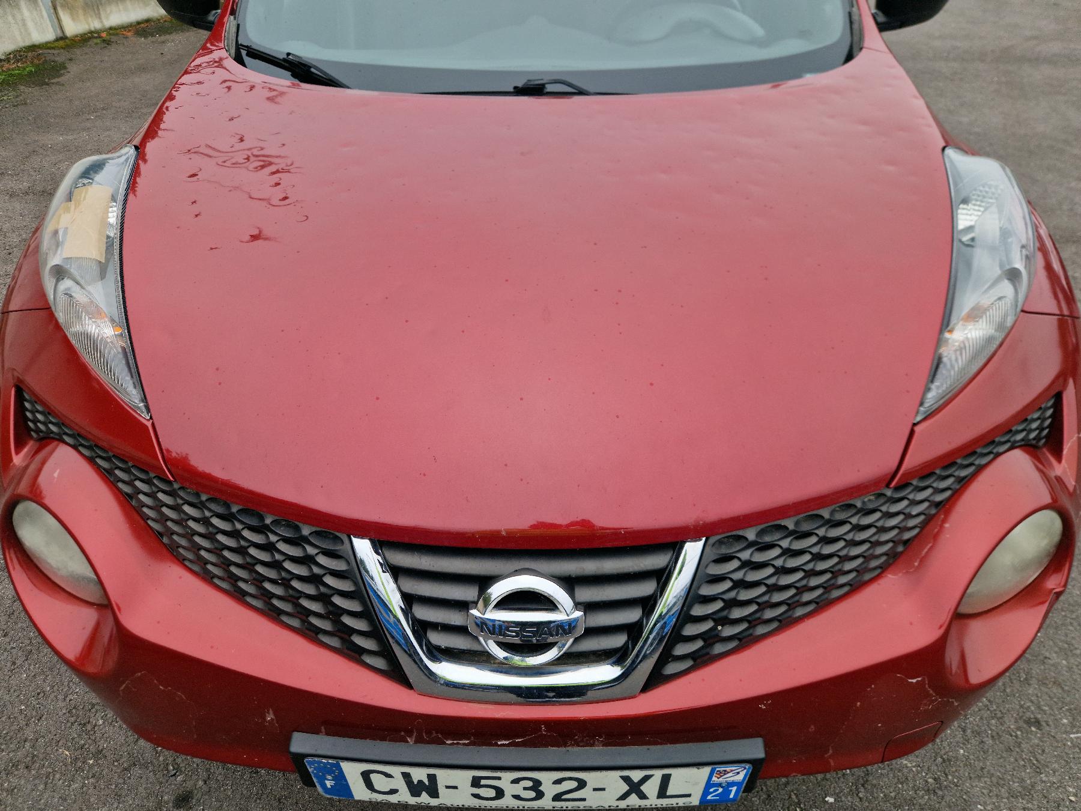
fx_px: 718
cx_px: 540
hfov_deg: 73.9
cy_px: 406
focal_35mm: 23
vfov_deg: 58.9
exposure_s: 1/370
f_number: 1.8
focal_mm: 5.4
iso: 50
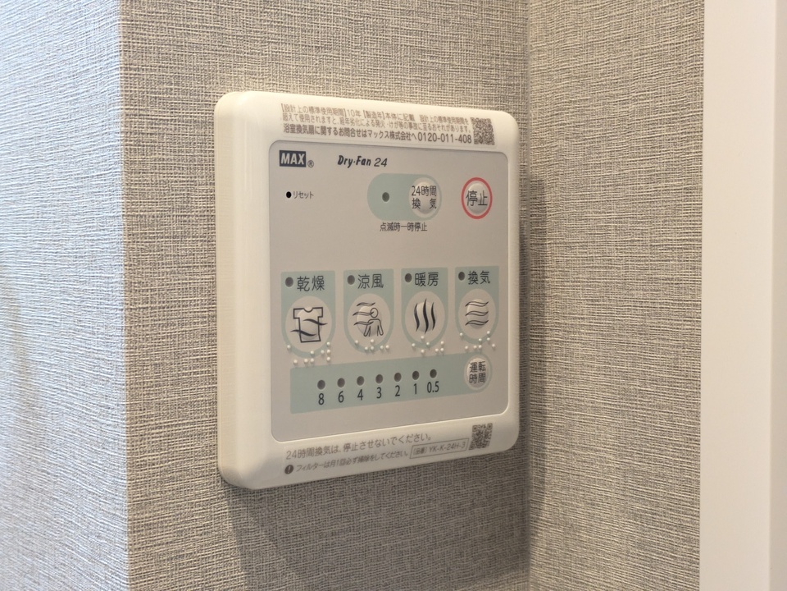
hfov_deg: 37.5
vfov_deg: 28.6
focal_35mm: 51
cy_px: 296
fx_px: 1159
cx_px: 394
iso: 422
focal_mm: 5.43
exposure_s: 1/50
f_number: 1.89
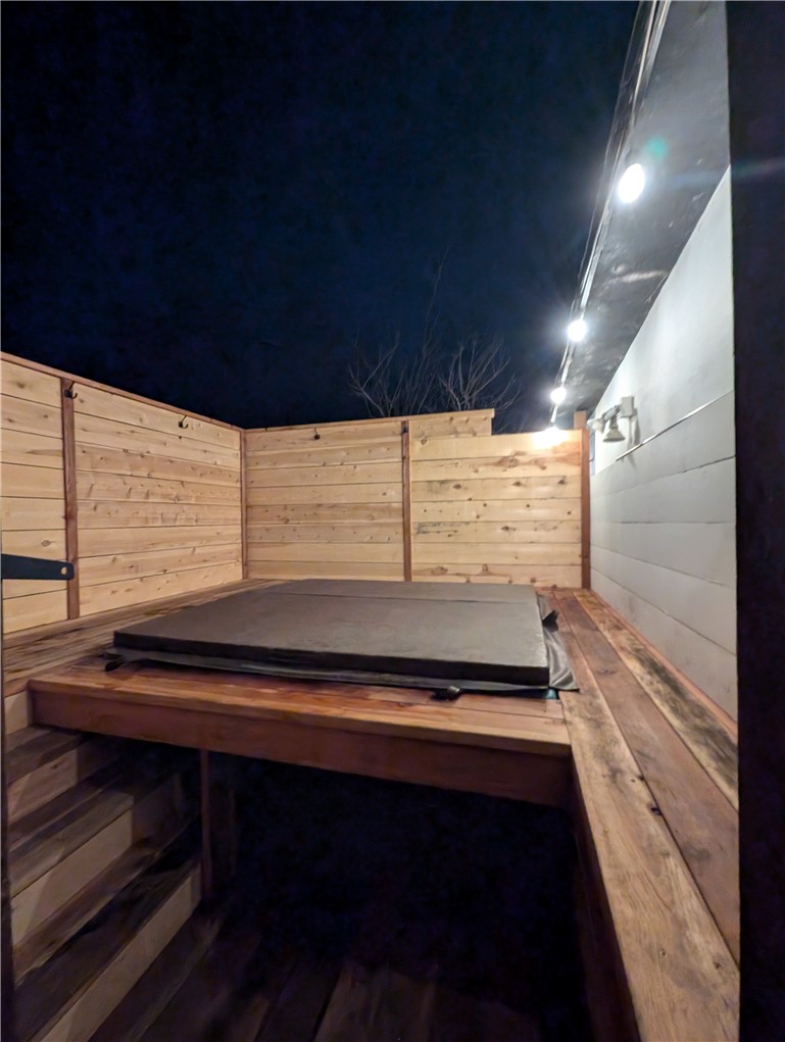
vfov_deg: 106.1
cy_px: 521
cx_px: 392
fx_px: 392
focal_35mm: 13
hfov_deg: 90.1
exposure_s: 1/20
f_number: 2.2
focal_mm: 1.95
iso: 718
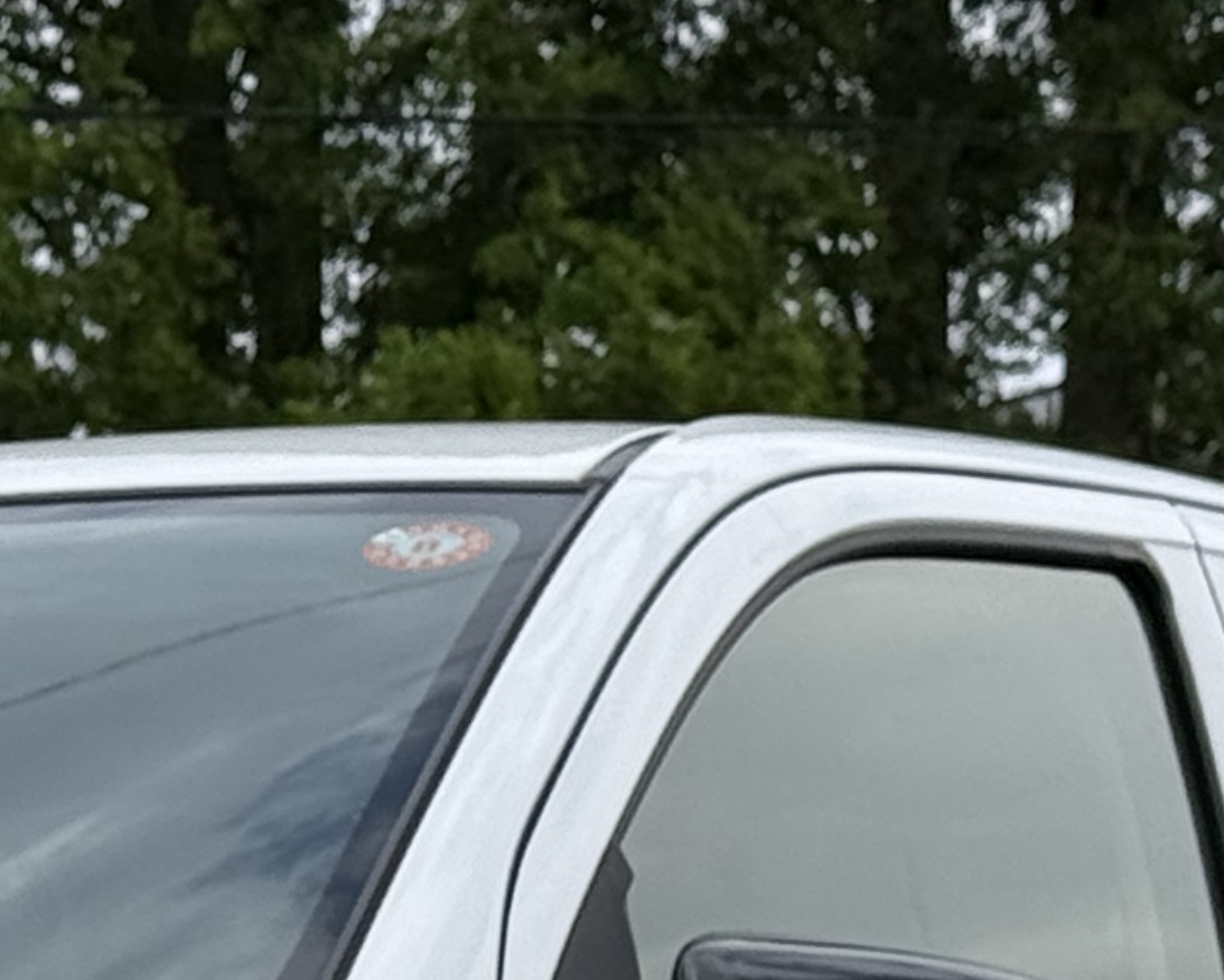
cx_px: -421
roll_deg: -0.3
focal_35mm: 240
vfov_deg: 6.4
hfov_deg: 7.9
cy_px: 1545
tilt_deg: +0.5
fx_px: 8696
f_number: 1.78
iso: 64
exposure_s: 1/4878
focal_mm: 6.76
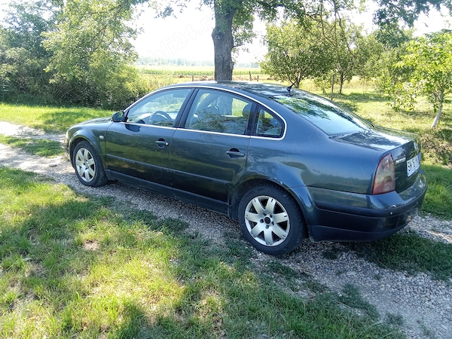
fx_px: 366
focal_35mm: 28
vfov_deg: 49.7
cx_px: 226
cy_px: 170
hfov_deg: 63.4
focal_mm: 2.78
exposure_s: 1/202
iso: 100
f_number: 2
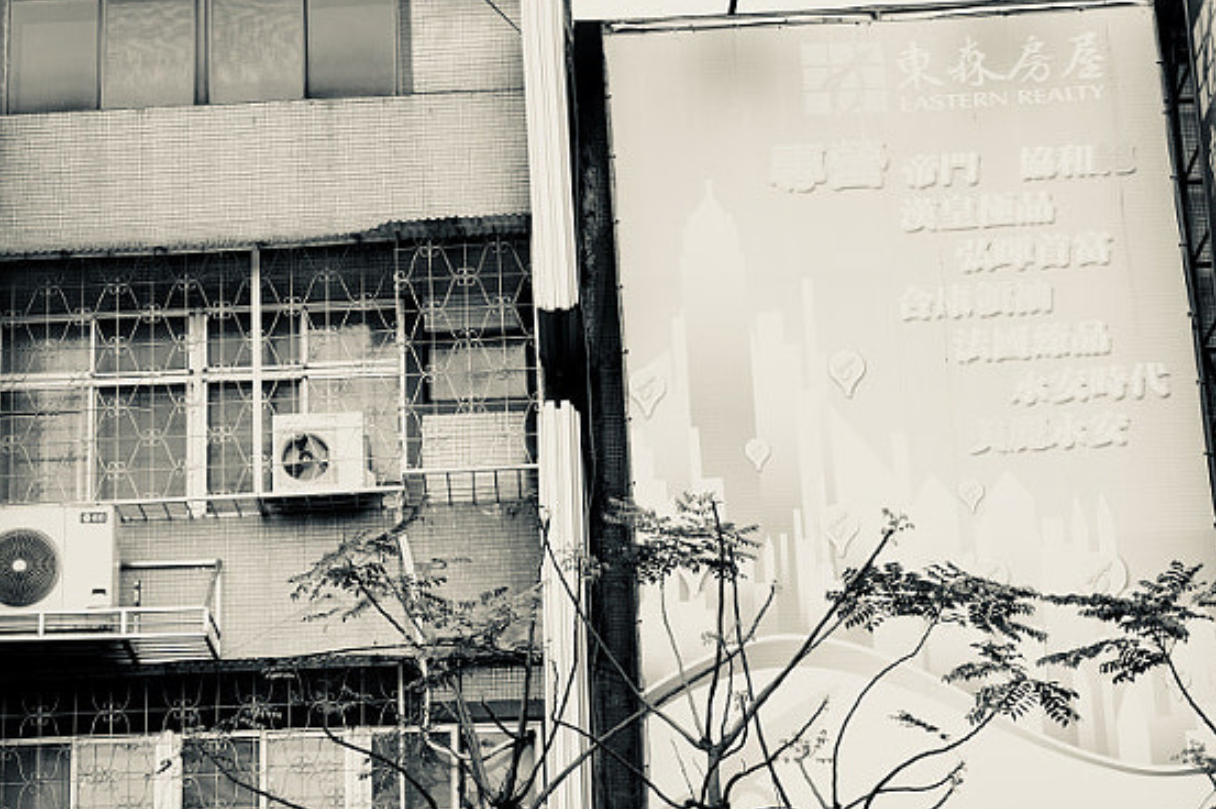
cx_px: 422
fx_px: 2734
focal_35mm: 81
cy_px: 668
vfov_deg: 16.7
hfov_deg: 25.0
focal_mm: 28
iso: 100
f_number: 1.7
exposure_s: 1/400
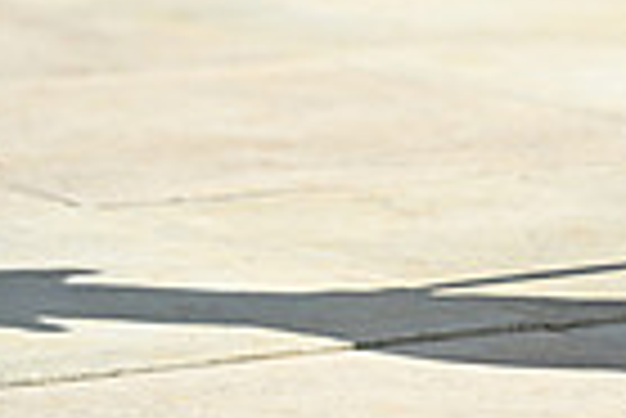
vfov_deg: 2.4
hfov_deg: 3.6
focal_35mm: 562
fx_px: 9783
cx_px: 1243
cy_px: -353
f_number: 4.5
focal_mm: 135
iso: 200
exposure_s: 1/1250
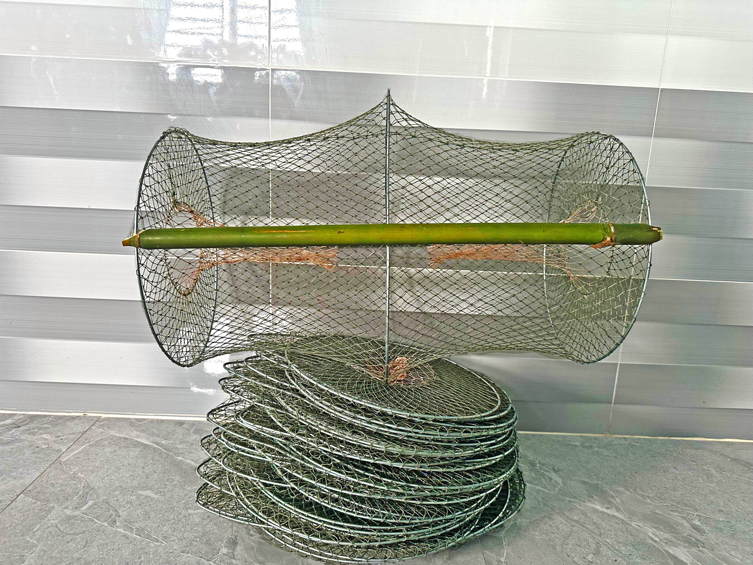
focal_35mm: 24
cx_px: 376
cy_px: 282
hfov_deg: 71.6
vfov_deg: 56.8
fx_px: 522
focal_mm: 6.86
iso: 200
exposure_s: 1/120
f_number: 1.8
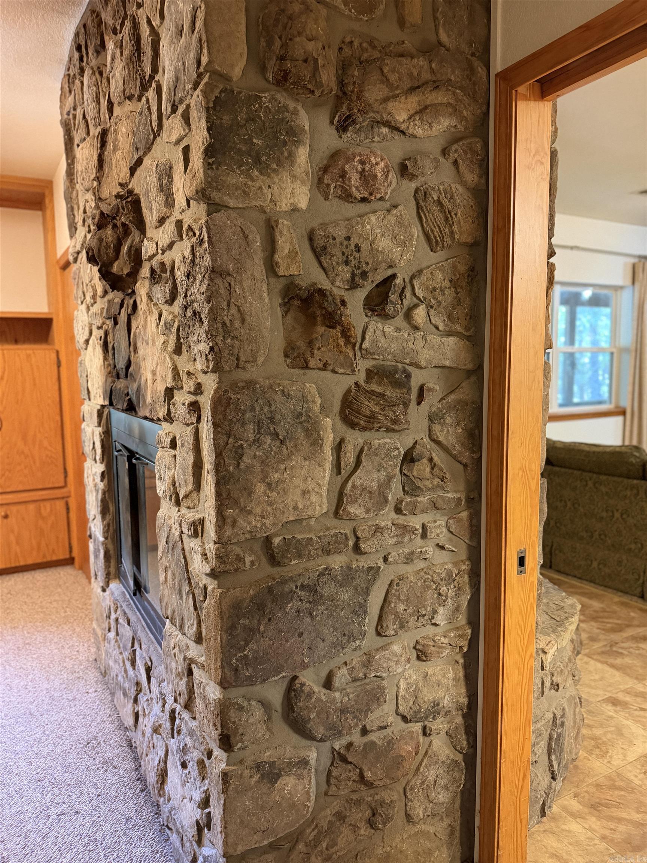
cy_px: 432
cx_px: 324
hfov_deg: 56.8
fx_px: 598
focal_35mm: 24
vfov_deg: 71.6
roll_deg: +1.3
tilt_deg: -6.4
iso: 800
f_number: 1.78
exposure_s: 1/30
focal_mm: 6.76
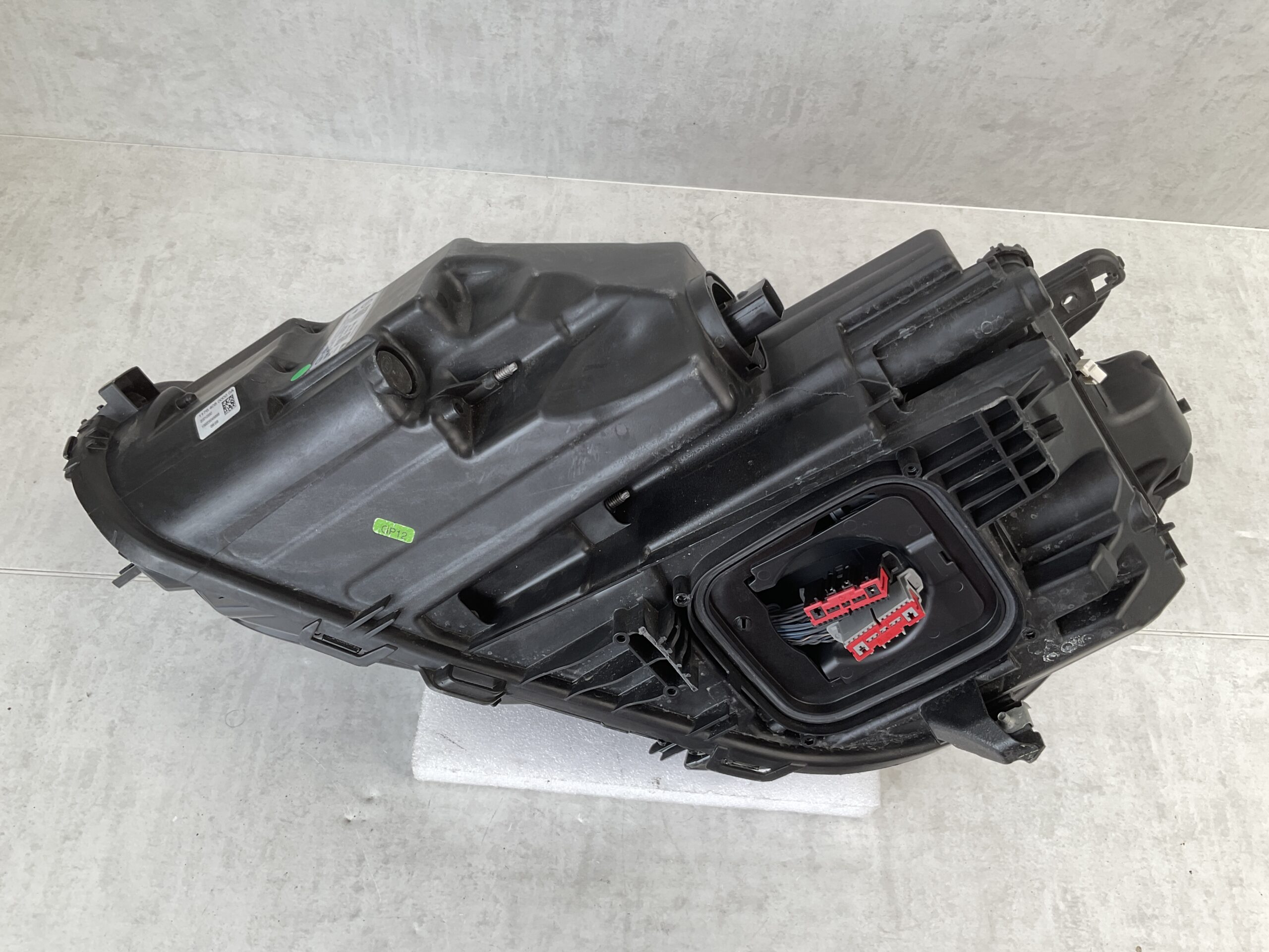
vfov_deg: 48.2
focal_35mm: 29
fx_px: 1063
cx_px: 634
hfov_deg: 61.7
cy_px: 476
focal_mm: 3
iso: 20
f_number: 1.8
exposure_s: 1/120
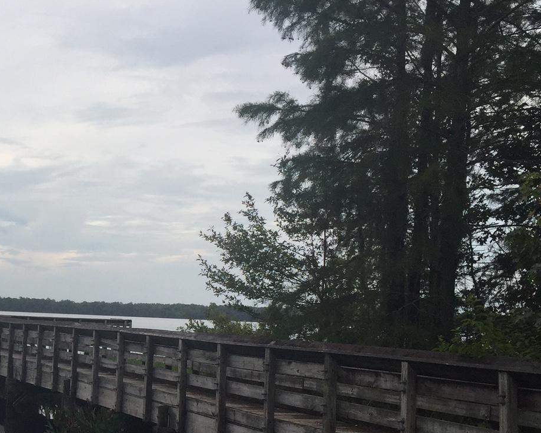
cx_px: -4
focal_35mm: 63
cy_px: 327
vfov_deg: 24.0
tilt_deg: +0.0
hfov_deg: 28.2
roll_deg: -3.2
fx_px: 1009
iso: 32
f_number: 2.2
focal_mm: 4.15
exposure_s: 1/237
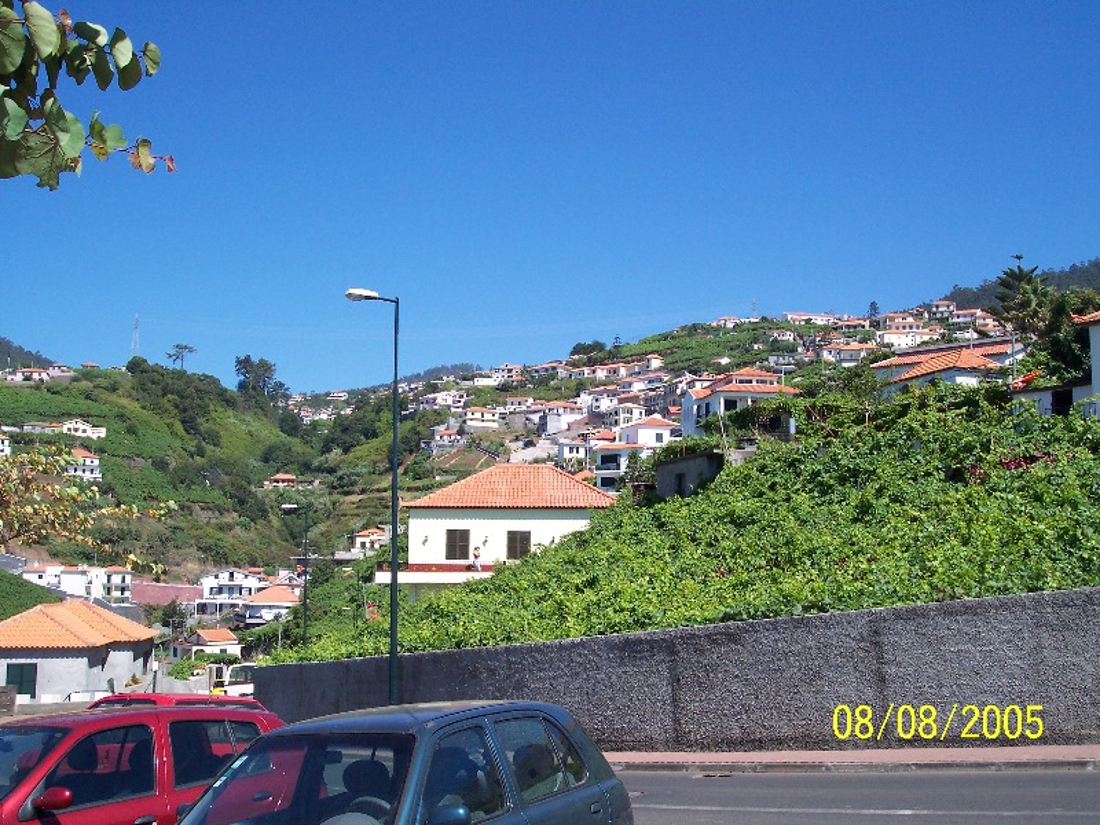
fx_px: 1208
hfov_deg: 49.0
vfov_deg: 37.7
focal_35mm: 38
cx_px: 550
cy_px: 412
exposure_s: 1/700
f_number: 4.8
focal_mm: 8
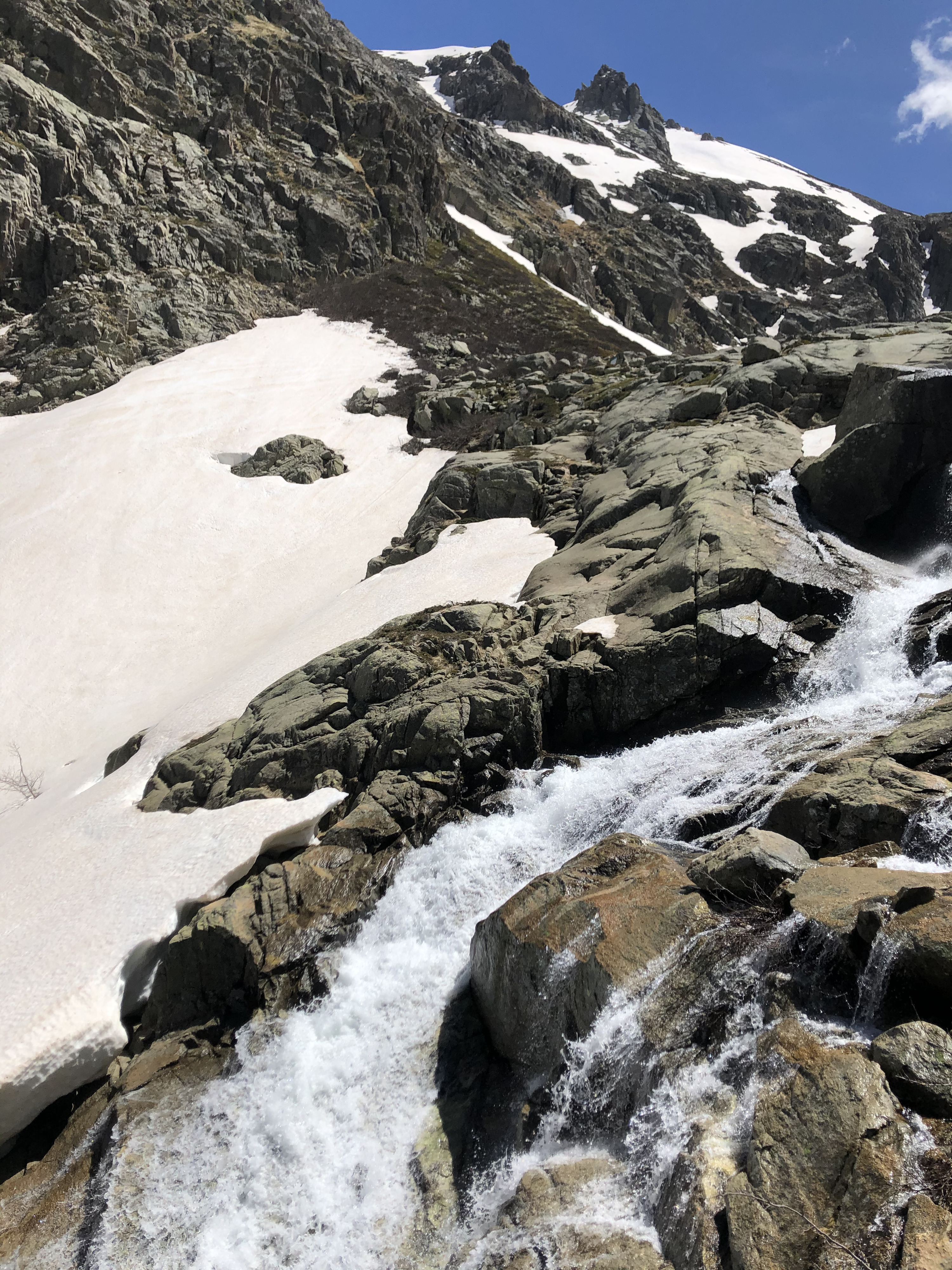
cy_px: 635
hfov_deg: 49.7
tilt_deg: -1.8
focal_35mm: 28
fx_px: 1027
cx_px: 476
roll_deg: -2.6
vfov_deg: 63.4
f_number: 1.8
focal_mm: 4
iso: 20
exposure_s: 1/4367
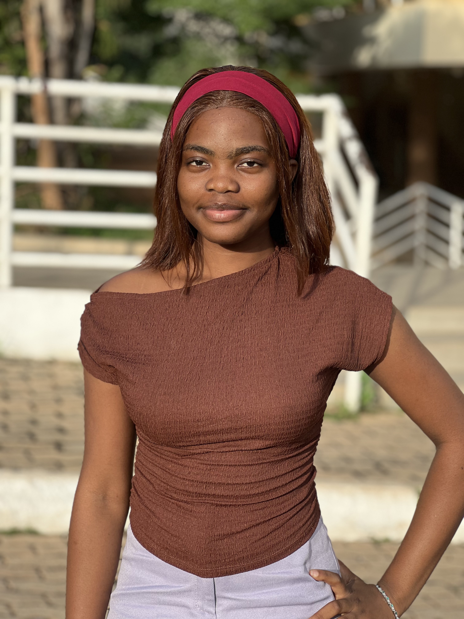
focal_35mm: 77
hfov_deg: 19.1
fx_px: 1376
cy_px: 310
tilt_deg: -8.3
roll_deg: -0.6
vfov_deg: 25.3
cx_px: 232
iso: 32
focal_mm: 9
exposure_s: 1/151
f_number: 2.8
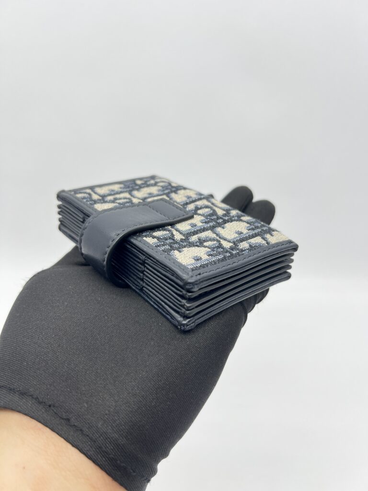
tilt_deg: -28.7
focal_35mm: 26
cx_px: 184
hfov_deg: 53.1
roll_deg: -0.1
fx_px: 369
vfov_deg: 67.3
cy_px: 246
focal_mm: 5.7
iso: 40
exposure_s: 1/100
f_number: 1.5
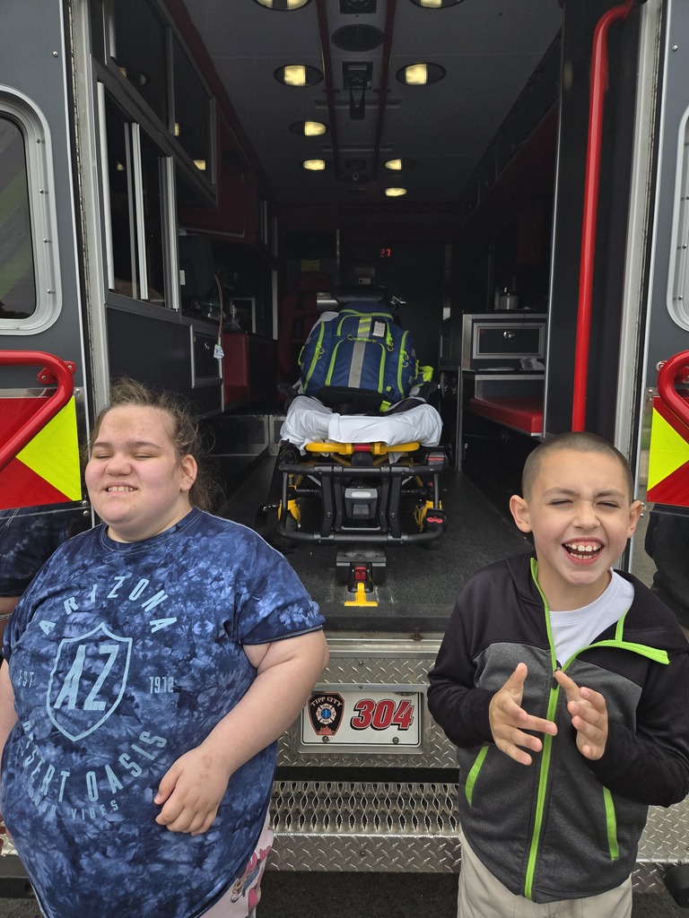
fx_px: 610
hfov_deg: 58.9
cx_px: 344
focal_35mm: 23
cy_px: 459
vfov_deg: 73.9
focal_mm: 5.4
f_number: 1.8
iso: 32
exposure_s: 1/779
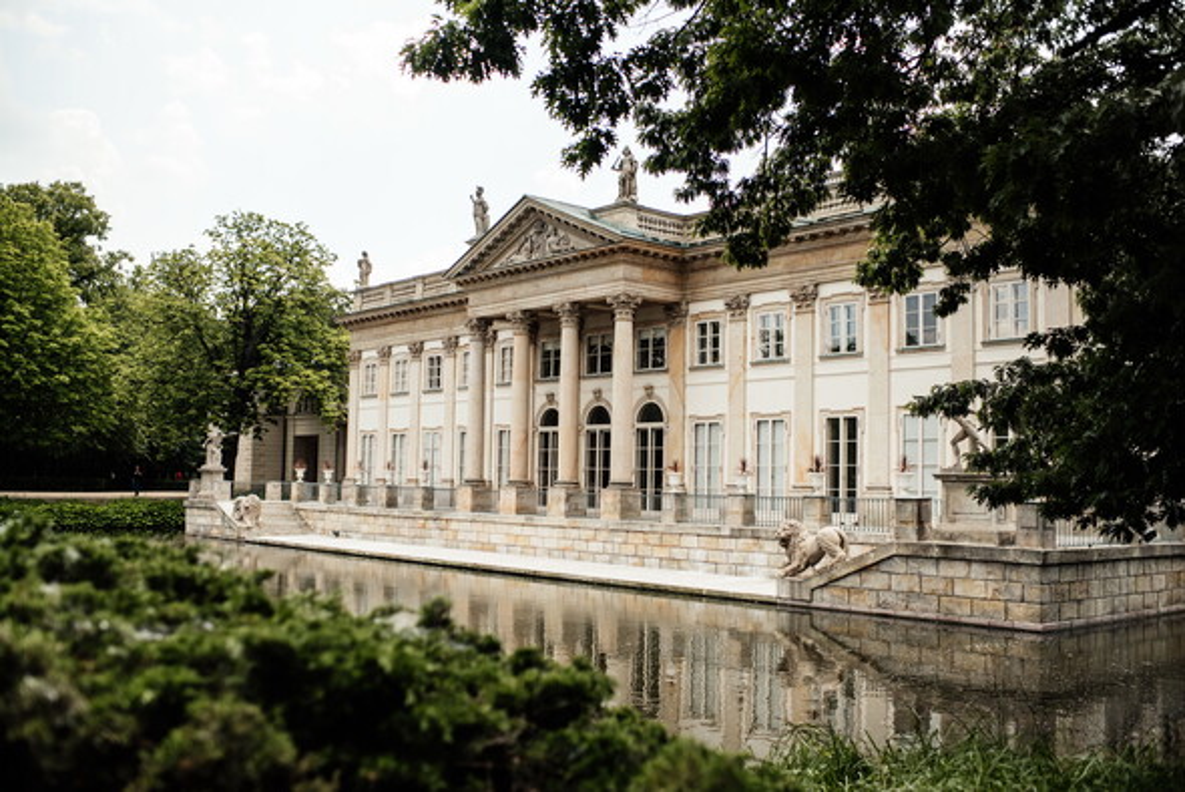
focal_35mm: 35
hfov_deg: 54.4
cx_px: 592
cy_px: 396
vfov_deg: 37.9
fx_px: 1153
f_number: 2.8
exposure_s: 1/3200
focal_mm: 35
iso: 250
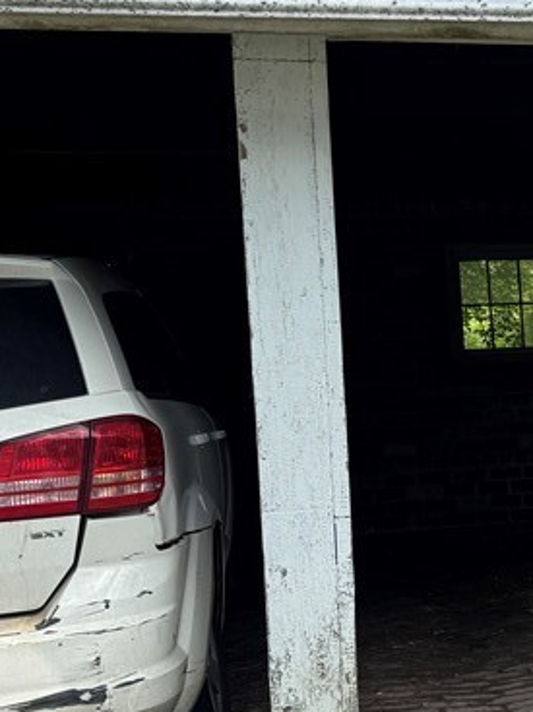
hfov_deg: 20.0
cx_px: 707
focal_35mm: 67
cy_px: 458
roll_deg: +1.7
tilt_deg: -5.4
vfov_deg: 28.8
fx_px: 1376
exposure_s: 1/1339
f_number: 1.78
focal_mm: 6.76
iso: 80
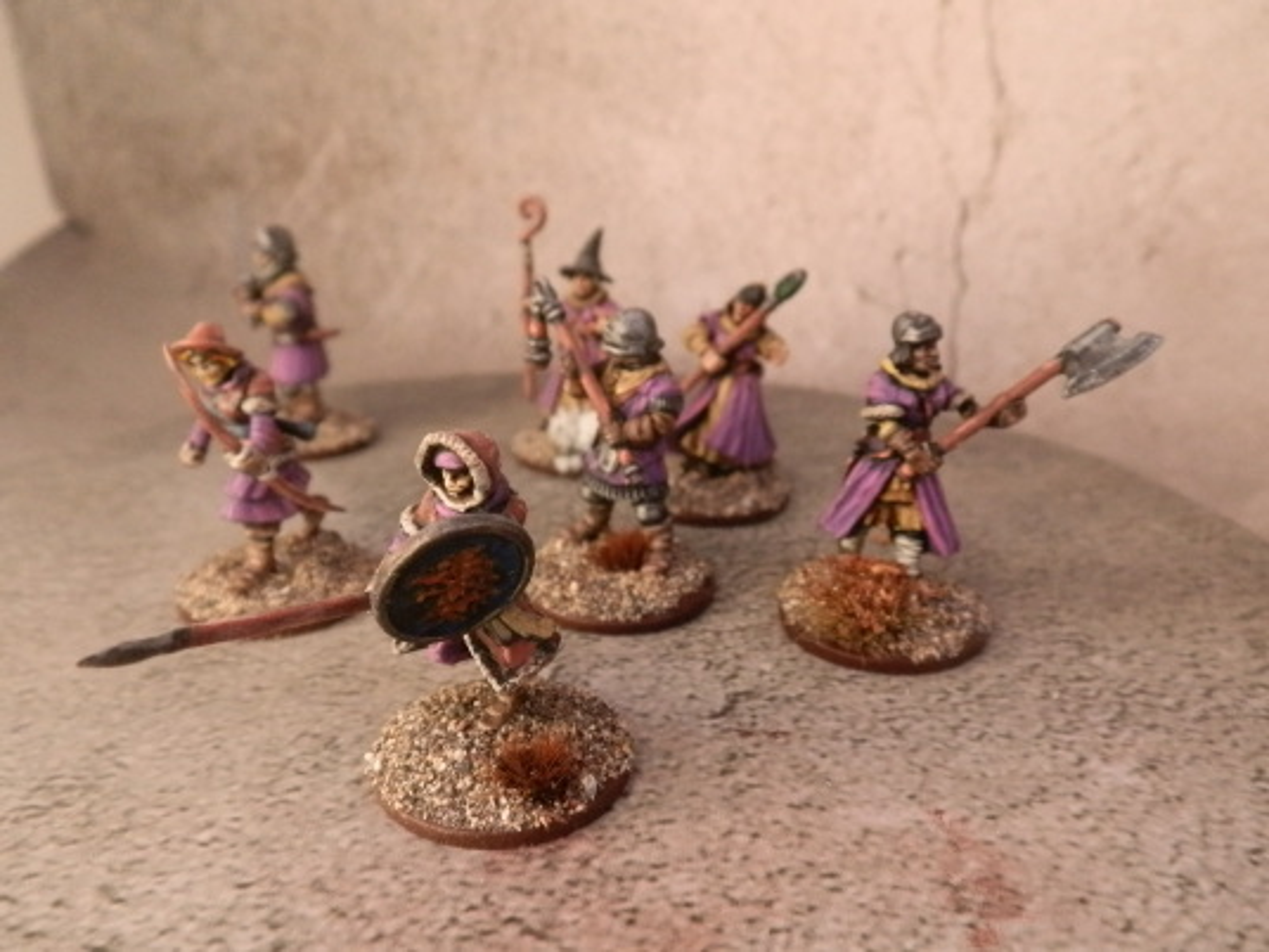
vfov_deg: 49.7
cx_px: 634
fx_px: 1026
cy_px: 476
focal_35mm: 28
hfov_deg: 63.4
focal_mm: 5
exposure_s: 1/100
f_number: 3.1
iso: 400
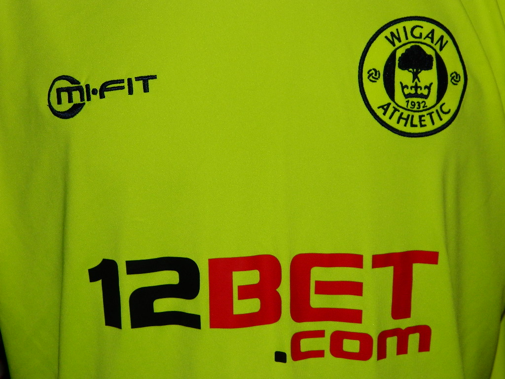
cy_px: 190
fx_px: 1225
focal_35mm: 84
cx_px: 252
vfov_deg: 17.6
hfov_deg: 23.3
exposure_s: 1/50
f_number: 4.2
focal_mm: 15.1
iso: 200
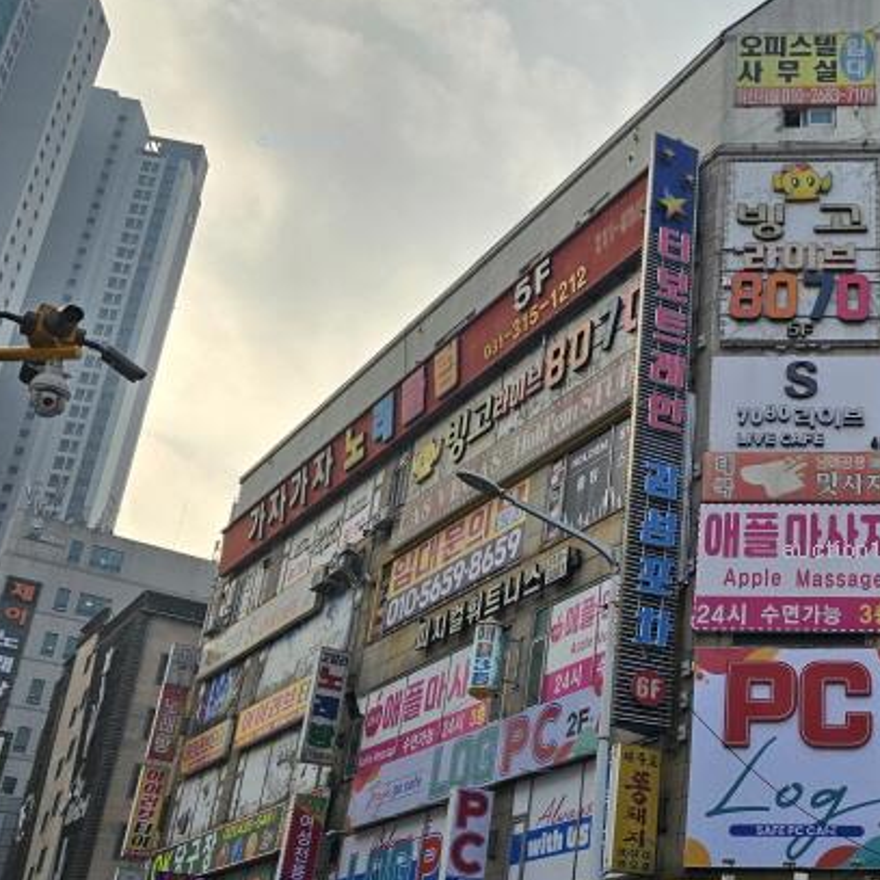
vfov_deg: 41.5
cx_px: 830
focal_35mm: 40
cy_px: 564
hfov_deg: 38.3
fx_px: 1150
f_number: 1.7
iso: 10
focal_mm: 6.3
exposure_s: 1/645
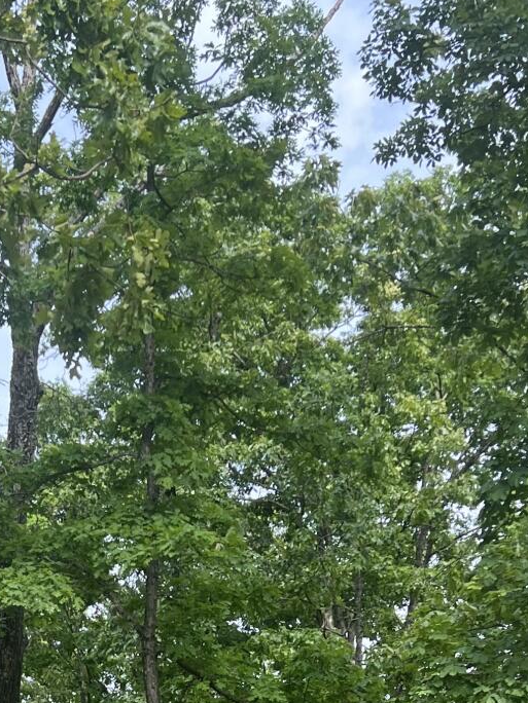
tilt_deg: +0.1
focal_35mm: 76
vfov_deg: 23.1
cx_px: 70
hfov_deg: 19.1
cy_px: 880
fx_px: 1546
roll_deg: -3.8
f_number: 1.5
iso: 50
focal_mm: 5.7
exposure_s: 1/758
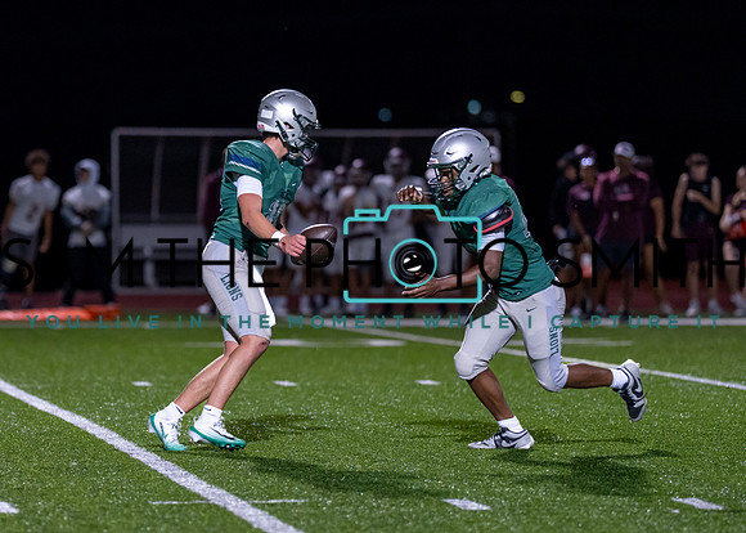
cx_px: 230
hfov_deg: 8.0
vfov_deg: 5.7
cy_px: 233
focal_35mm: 250
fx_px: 5304
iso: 1600
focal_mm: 135
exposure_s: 1/1250
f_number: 1.8
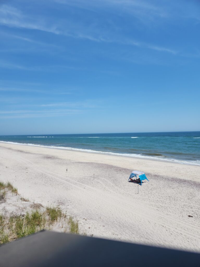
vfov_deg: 73.9
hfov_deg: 58.9
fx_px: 177
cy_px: 134
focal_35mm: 23
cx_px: 100
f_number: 1.8
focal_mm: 5.4
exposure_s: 1/3059
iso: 20
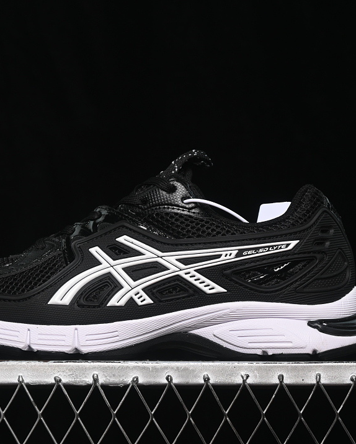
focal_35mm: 106
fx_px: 1395
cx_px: 145
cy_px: 222
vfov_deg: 18.1
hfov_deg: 14.5
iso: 160
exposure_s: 1/50
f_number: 6.3
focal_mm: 50
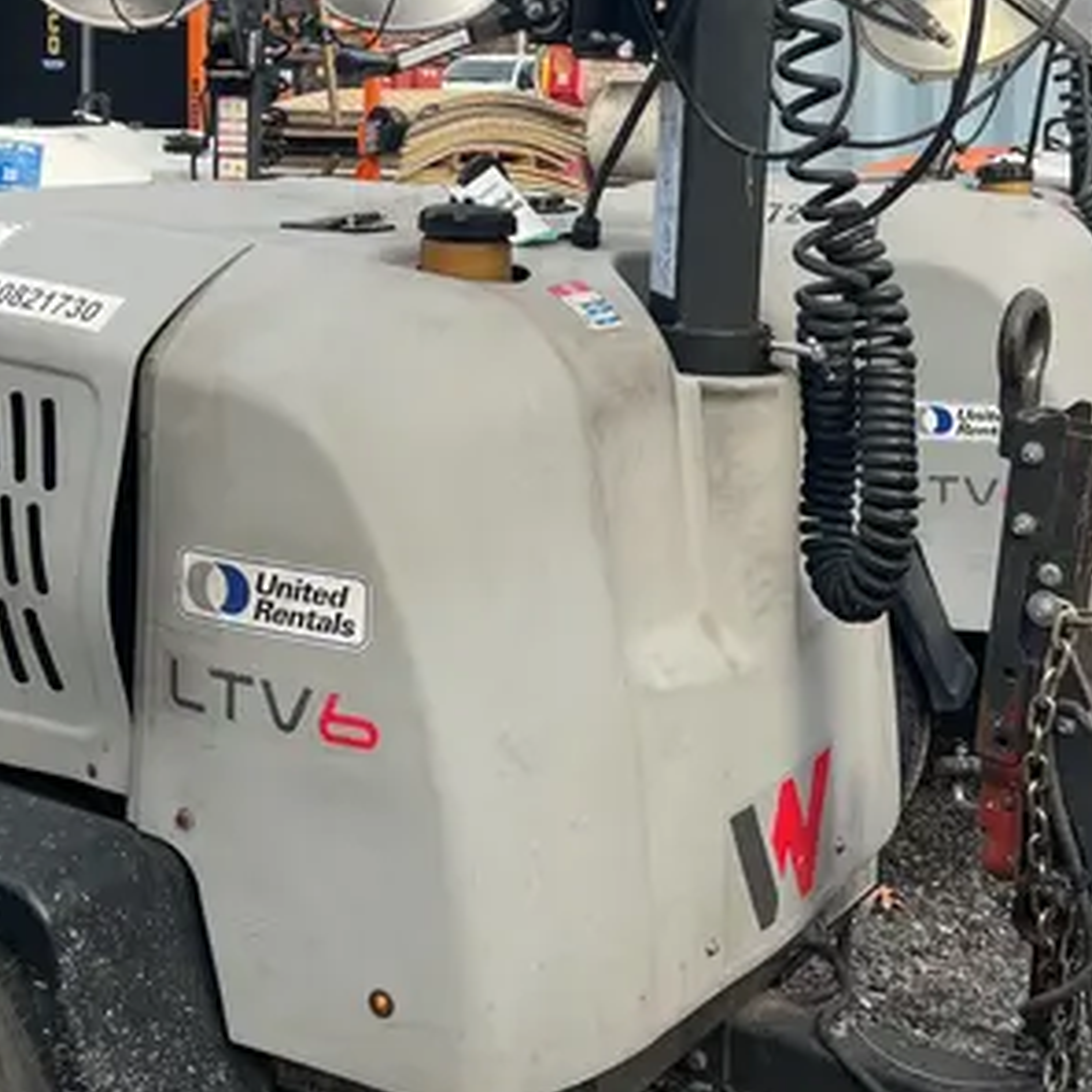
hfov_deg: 30.0
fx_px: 2034
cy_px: 216
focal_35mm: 57
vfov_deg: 29.4
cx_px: 480
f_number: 1.6
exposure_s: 1/975
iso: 50
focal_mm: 5.1
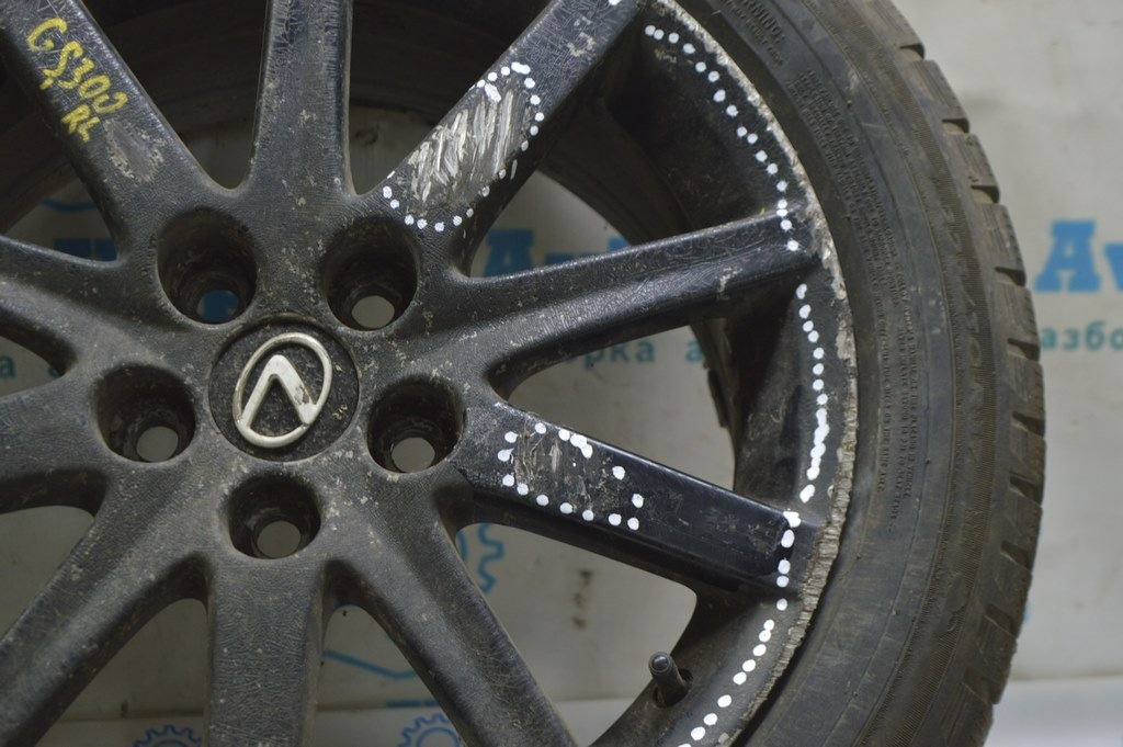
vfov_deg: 18.2
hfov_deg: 27.0
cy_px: 374
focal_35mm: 75
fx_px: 2338
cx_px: 562
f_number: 5.6
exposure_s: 1/20
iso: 400
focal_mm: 50
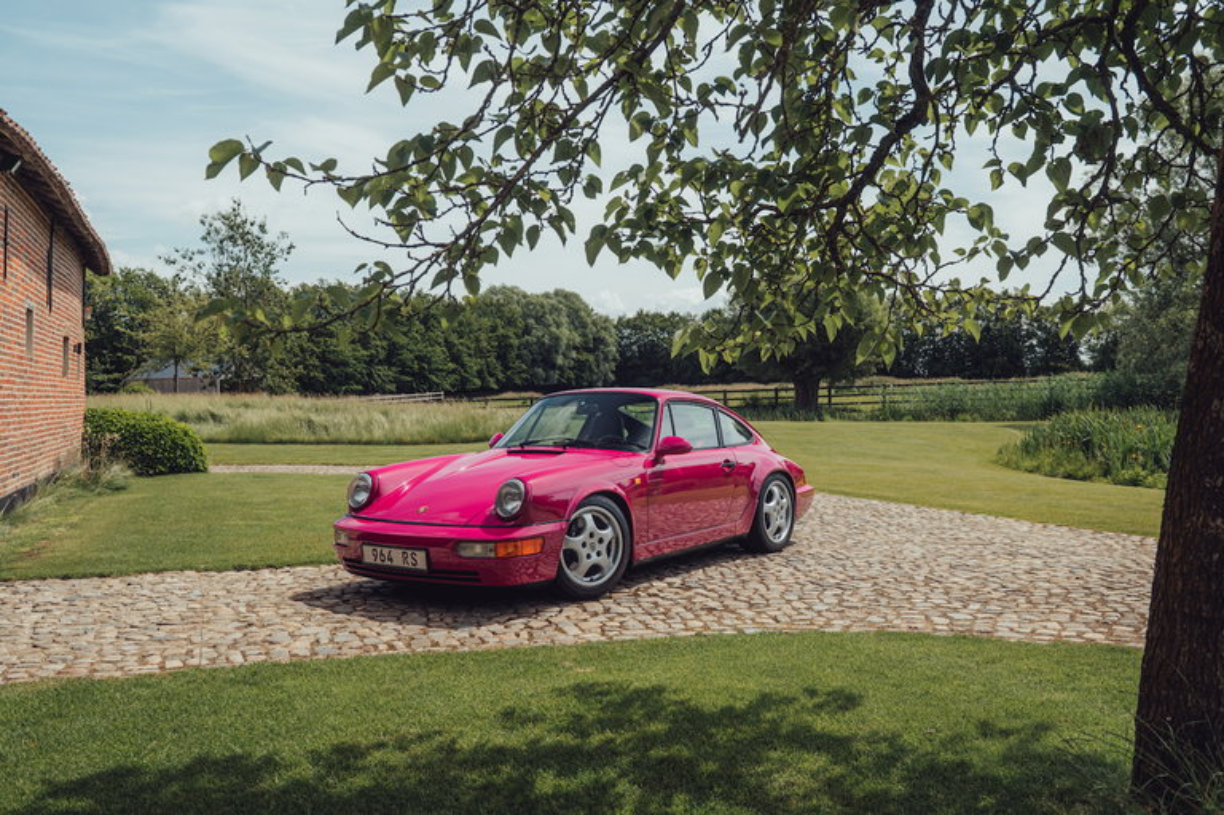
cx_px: 612
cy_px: 408
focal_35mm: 32
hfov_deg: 58.7
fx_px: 1087
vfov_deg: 41.1
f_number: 6.3
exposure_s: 1/320
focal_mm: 32
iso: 200
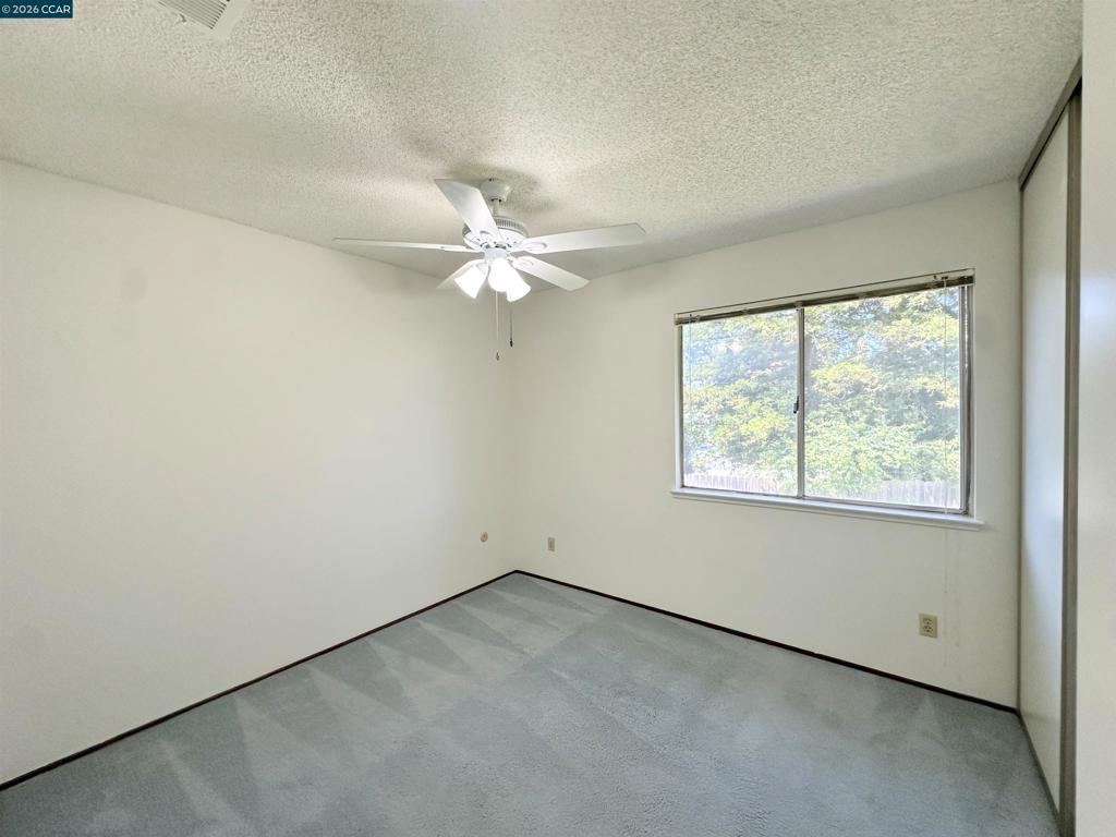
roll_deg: +0.5
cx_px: 558
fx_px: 451
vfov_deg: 85.7
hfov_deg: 102.1
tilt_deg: -0.6
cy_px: 418
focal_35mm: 14
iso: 160
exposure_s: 1/120
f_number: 2.2
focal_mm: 2.22
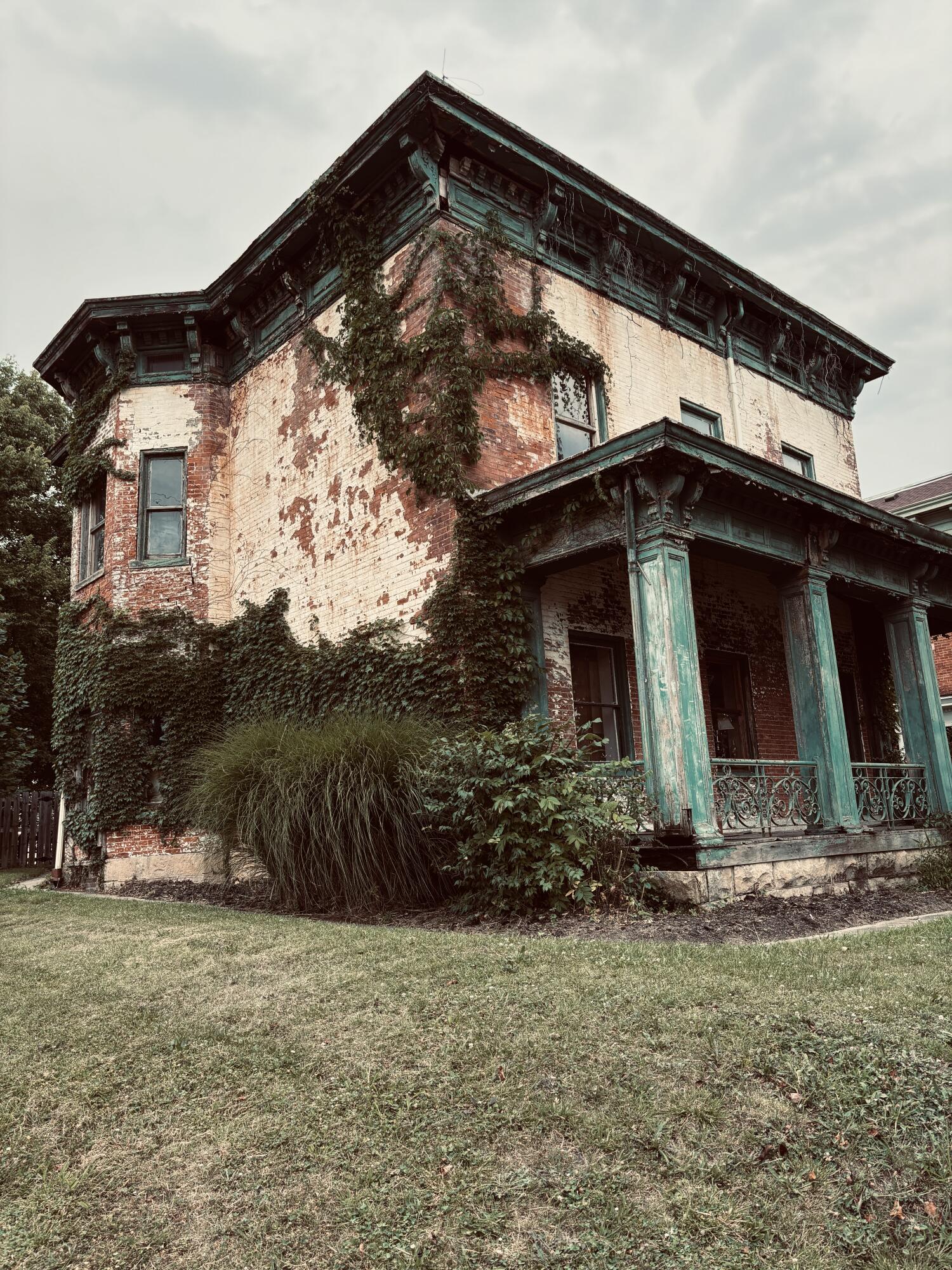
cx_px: 476
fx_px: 953
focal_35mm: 26
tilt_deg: +12.3
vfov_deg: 67.3
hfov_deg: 53.1
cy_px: 635
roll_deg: +2.7
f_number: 1.6
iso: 50
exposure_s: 1/387
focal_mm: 5.96
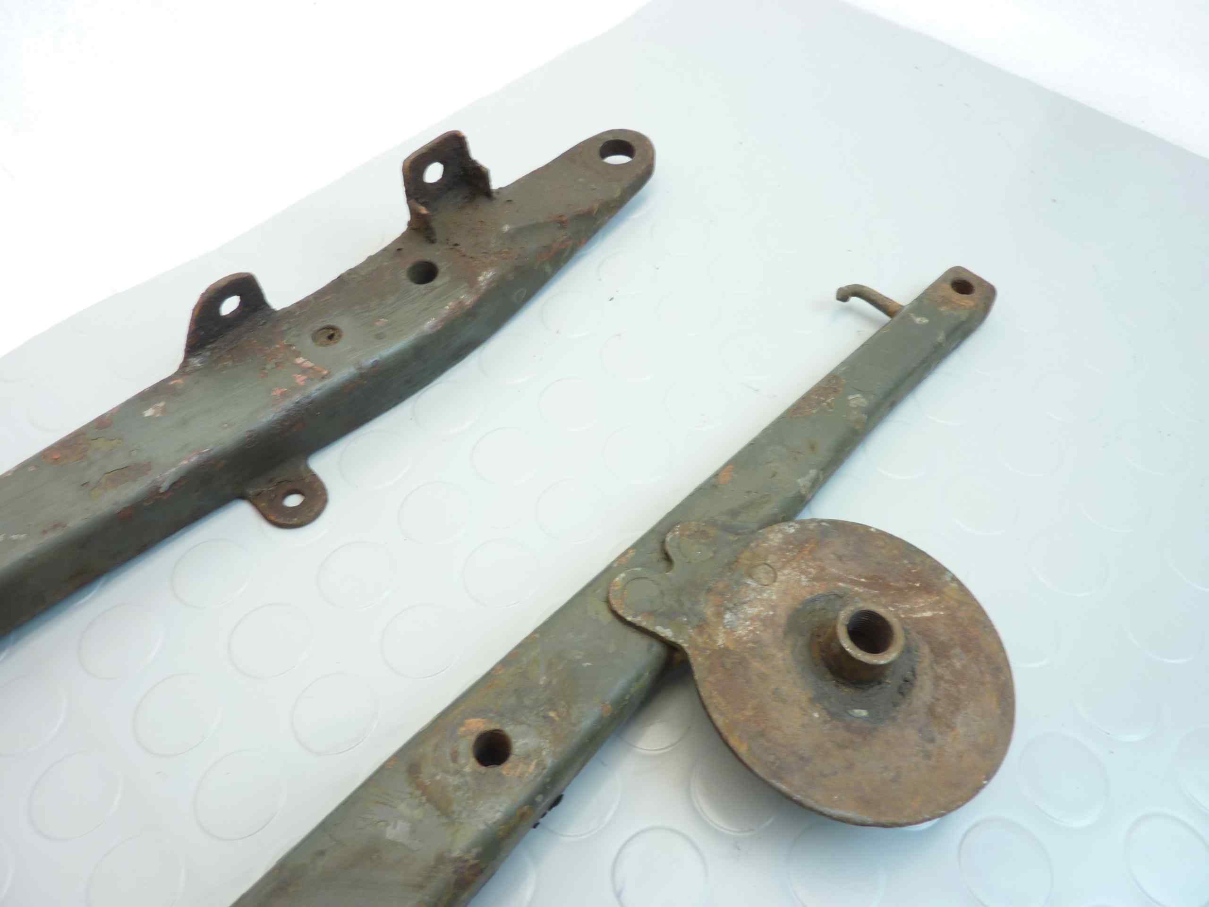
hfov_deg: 69.4
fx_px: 873
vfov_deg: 54.9
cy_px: 454
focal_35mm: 25
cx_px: 604
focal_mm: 4.1
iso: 80
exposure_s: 1/10
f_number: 3.3
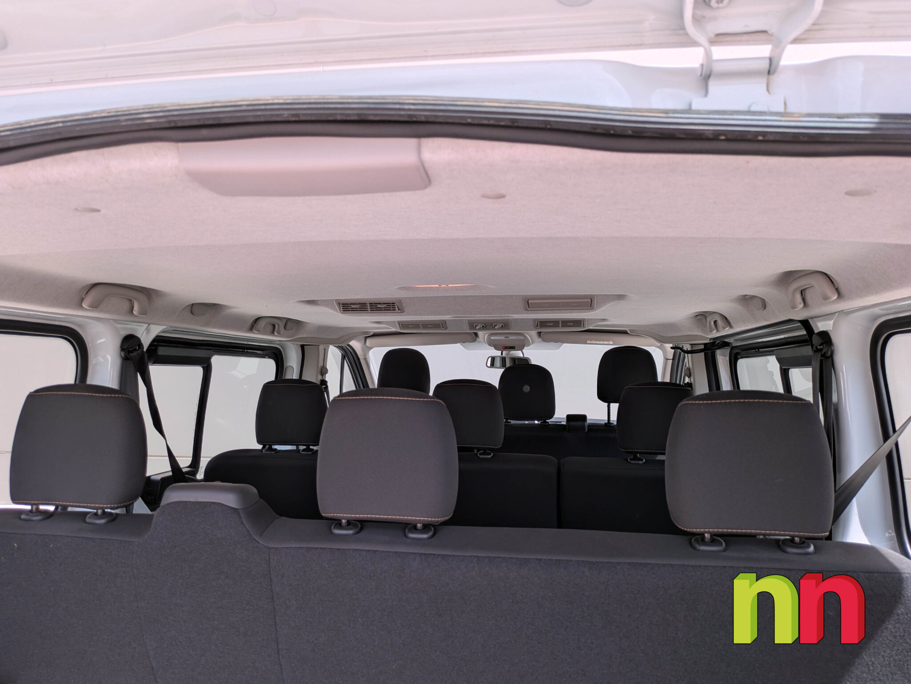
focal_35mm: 24
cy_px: 342
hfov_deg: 71.6
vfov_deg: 56.8
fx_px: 632
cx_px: 456
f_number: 1.8
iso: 80
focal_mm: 6.86
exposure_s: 1/3200
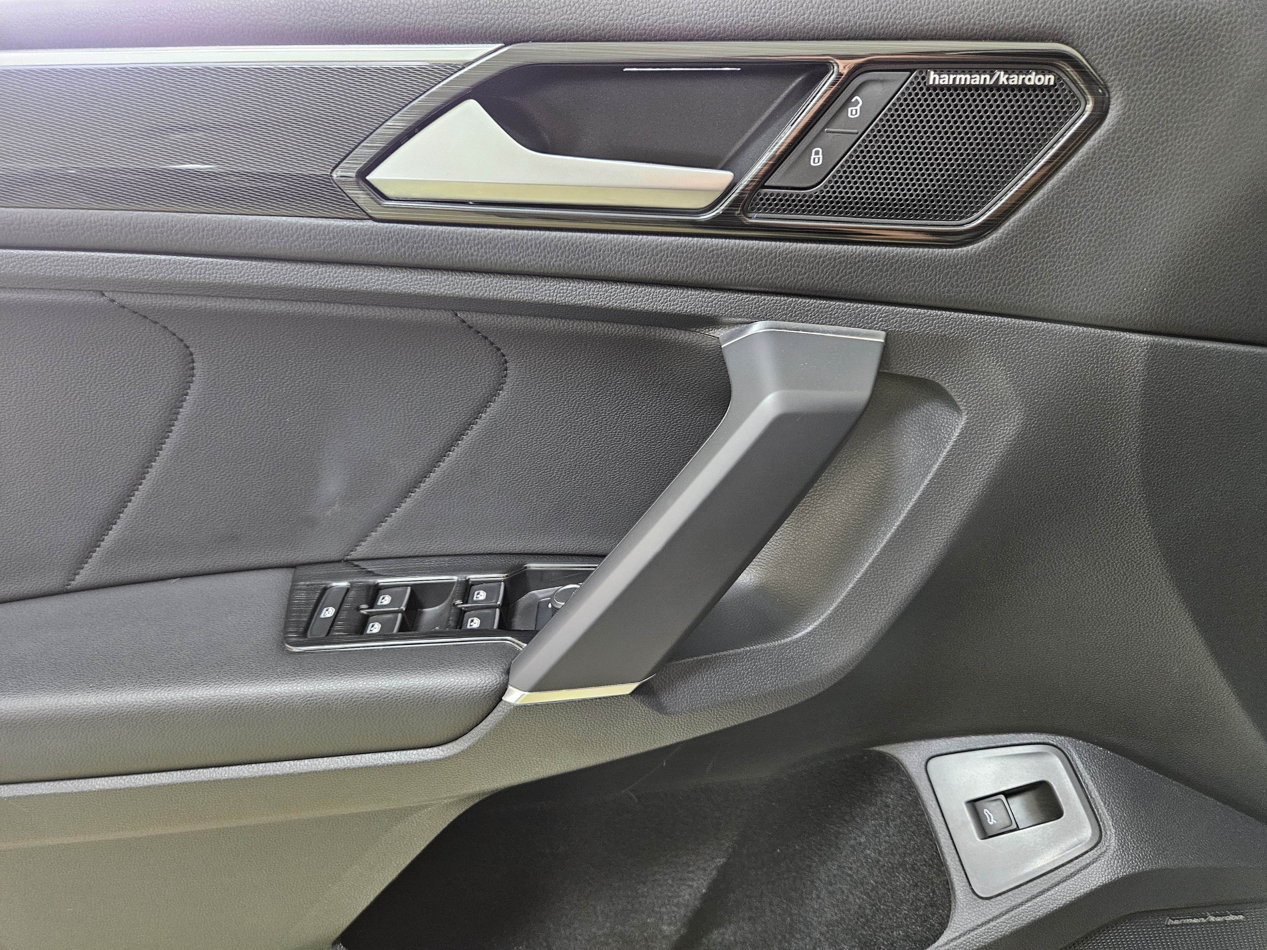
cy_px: 475
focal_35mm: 23
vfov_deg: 58.9
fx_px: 842
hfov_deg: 73.9
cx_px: 634
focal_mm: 5.4
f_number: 1.8
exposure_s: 1/37.1
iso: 640
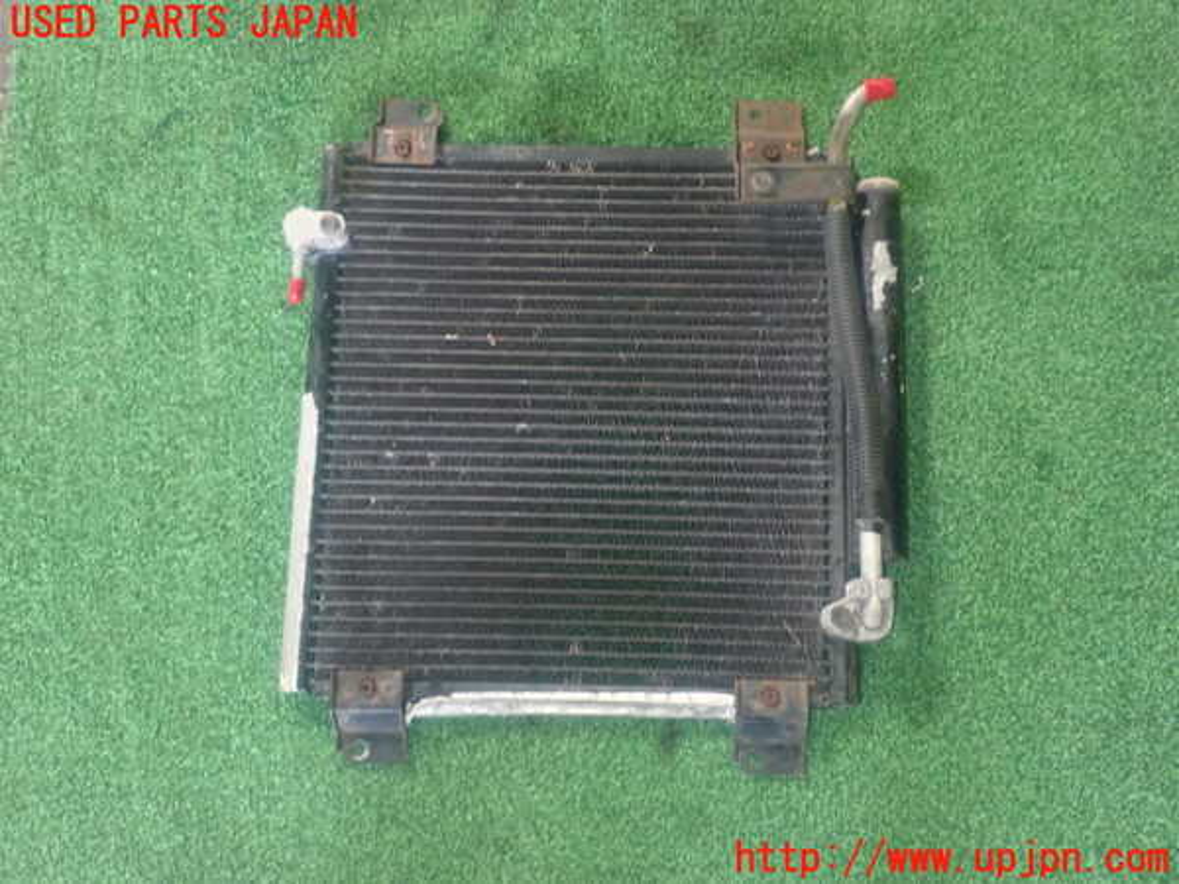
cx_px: 590
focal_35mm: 41
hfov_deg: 45.8
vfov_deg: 35.1
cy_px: 442
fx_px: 1396
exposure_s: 1/40
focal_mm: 7.31
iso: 640
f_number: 2.8
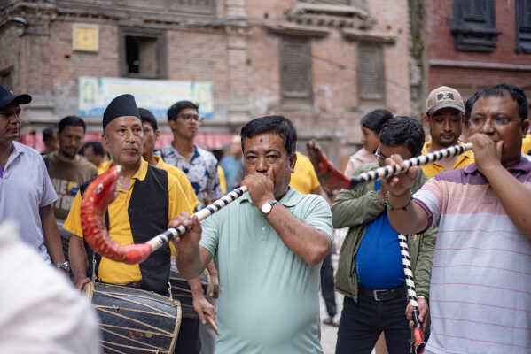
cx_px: 266
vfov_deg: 27.0
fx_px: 738
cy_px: 177
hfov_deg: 39.6
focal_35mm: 50
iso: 1250
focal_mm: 50
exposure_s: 1/4000
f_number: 2
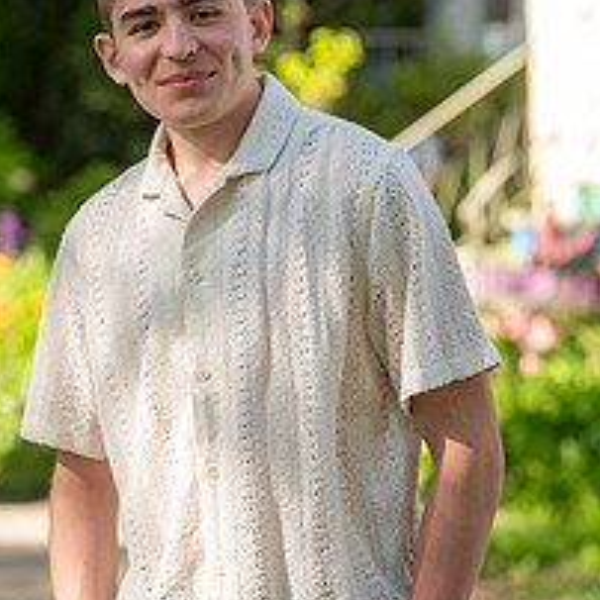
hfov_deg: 7.1
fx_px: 4824
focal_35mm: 246
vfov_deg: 7.1
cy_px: 187
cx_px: 290
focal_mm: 130
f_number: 4
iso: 250
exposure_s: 1/320
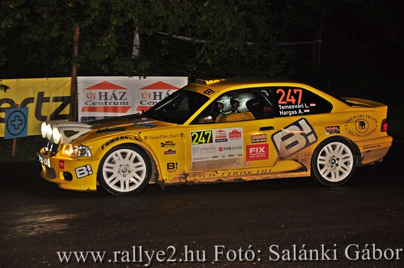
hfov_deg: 23.4
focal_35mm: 87
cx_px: 202
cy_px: 134
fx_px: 975
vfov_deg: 15.7
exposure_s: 1/160
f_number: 5
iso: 800
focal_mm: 58
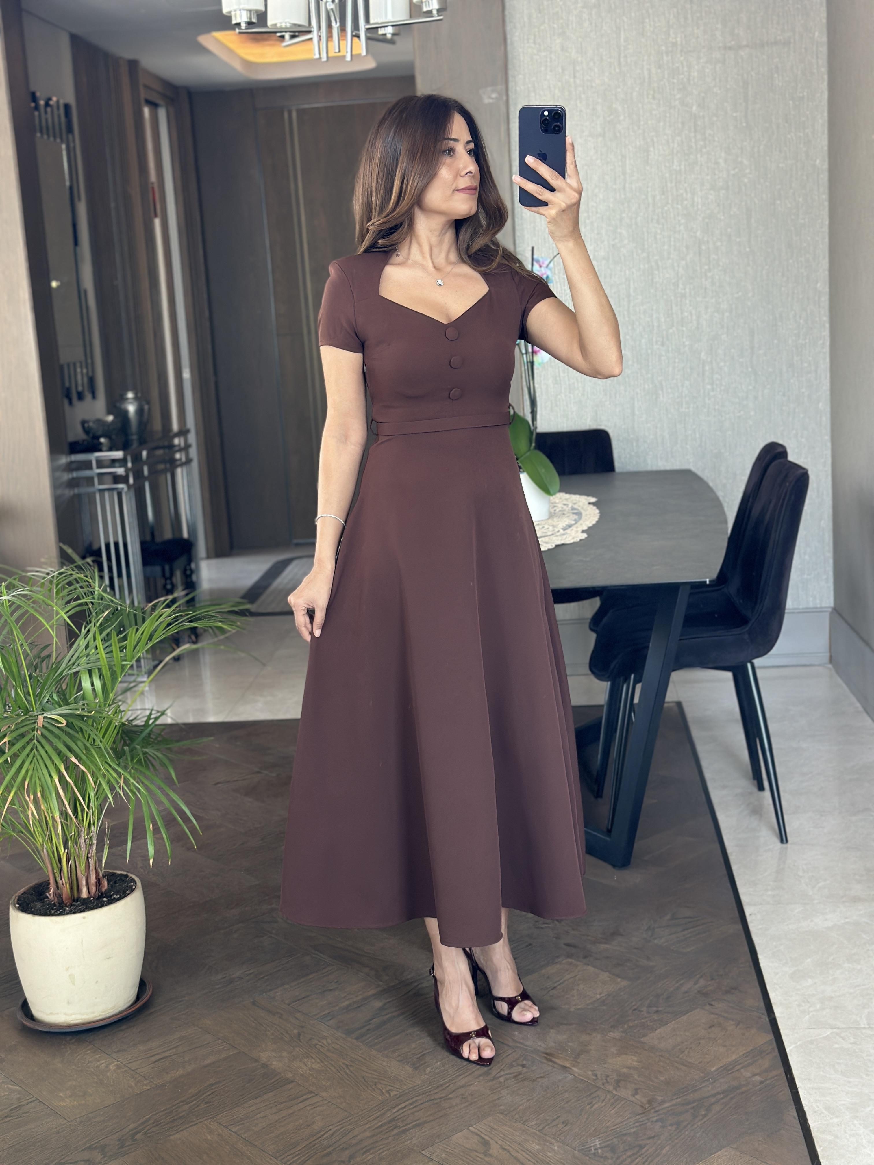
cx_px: 437
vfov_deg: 39.7
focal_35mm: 48
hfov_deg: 30.3
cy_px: 582
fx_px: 1616
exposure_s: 1/60
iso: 125
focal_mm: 6.86
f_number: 1.78
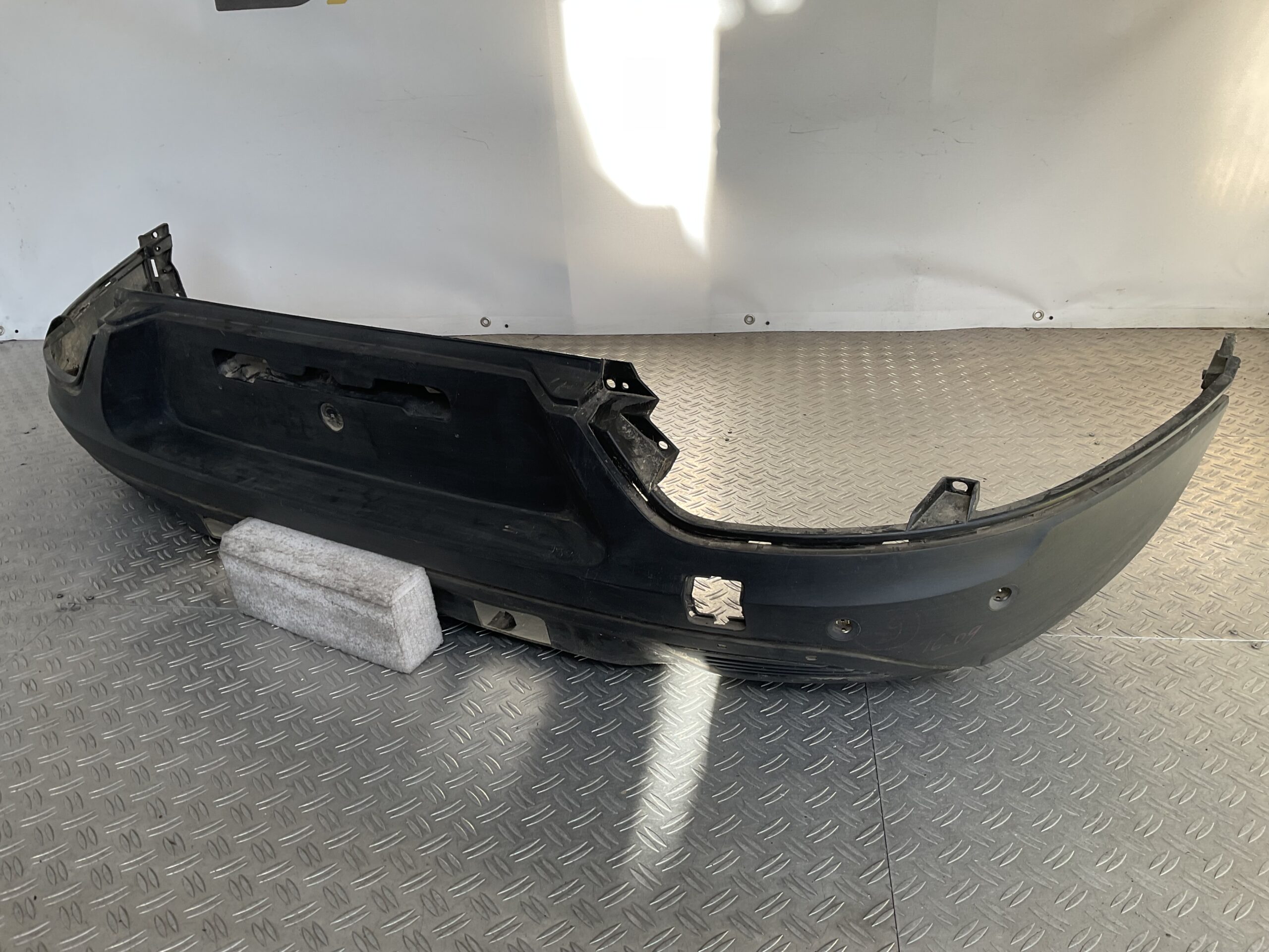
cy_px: 476
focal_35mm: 29
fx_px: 1063
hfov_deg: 61.7
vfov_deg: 48.2
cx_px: 634
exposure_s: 1/144
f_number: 1.8
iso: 16
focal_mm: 3
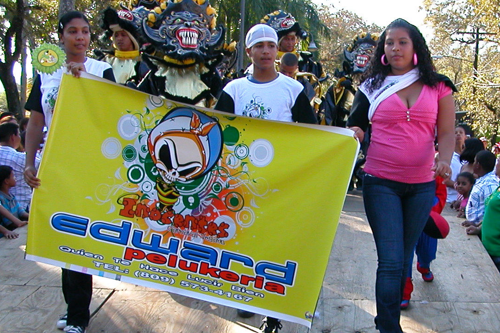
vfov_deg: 23.6
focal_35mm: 57
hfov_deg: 34.6
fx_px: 792
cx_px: 345
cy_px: 239
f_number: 2.7
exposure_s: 1/261
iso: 100
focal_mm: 5.6
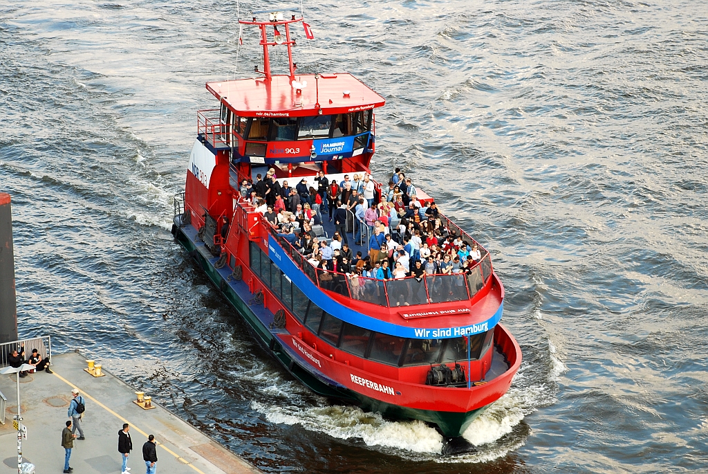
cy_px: 237
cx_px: 354
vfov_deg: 12.2
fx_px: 2215
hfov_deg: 18.2
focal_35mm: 112
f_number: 6.3
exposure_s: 1/125
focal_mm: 75
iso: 200
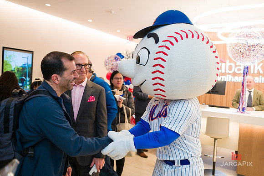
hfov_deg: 64.1
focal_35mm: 29
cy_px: 82
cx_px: 140
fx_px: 210
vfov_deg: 45.3
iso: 400
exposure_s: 1/200
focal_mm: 27
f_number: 4
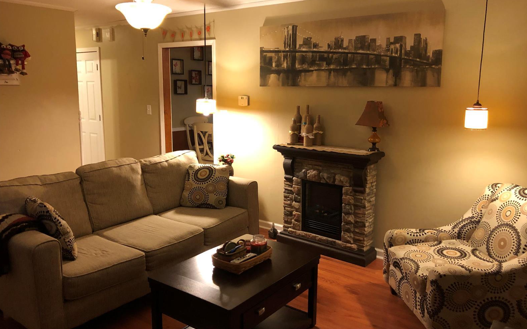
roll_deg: -1.6
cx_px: 264
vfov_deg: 41.8
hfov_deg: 62.9
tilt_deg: -8.1
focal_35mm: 30
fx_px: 431
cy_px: 160
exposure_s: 1/9
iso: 100
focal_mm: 3.99
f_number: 1.8
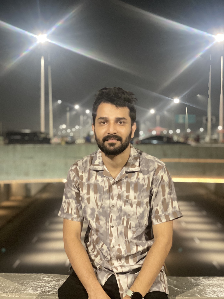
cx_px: 112
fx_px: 552
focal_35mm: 64
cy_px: 150
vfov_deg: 30.3
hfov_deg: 22.9
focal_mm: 7.5
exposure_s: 1/15
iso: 640
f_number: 2.2
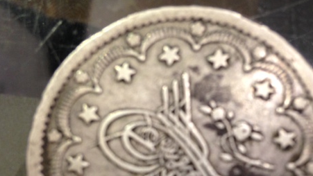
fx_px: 423
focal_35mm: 51
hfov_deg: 40.1
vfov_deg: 22.8
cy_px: 165
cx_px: 209
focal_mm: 4.12
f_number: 2.4
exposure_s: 1/20
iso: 100
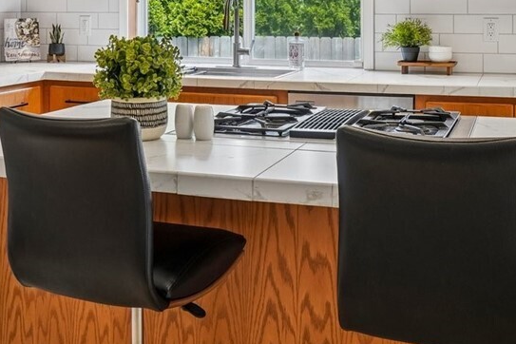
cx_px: 272
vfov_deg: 25.5
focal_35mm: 50
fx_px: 717
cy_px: -12
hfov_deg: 39.6
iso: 400
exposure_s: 1/25
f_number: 8
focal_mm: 16
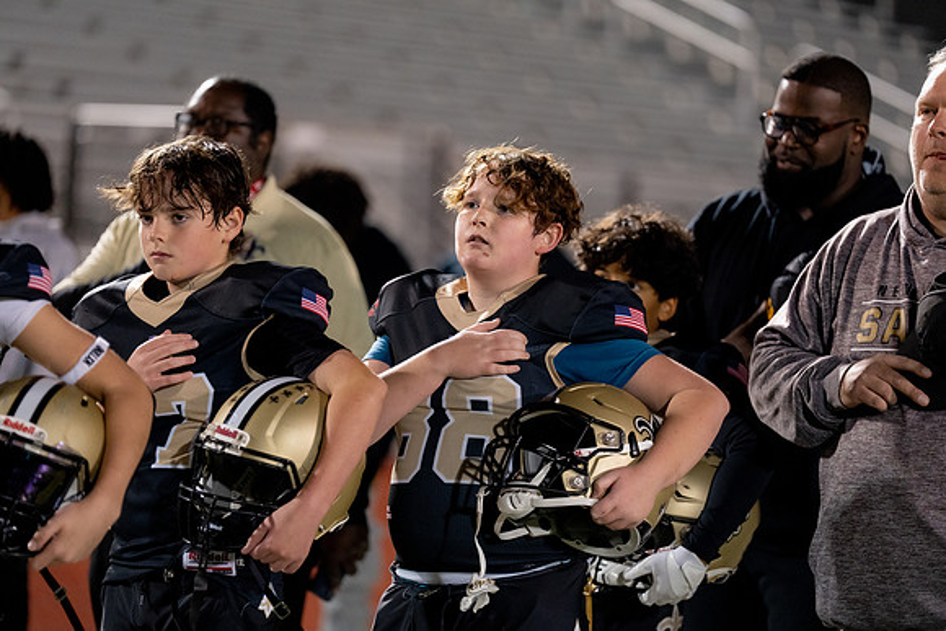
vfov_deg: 7.9
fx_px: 4547
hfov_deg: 11.9
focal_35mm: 173
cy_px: 316
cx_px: 473
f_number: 2.8
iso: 3200
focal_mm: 173
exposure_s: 1/320
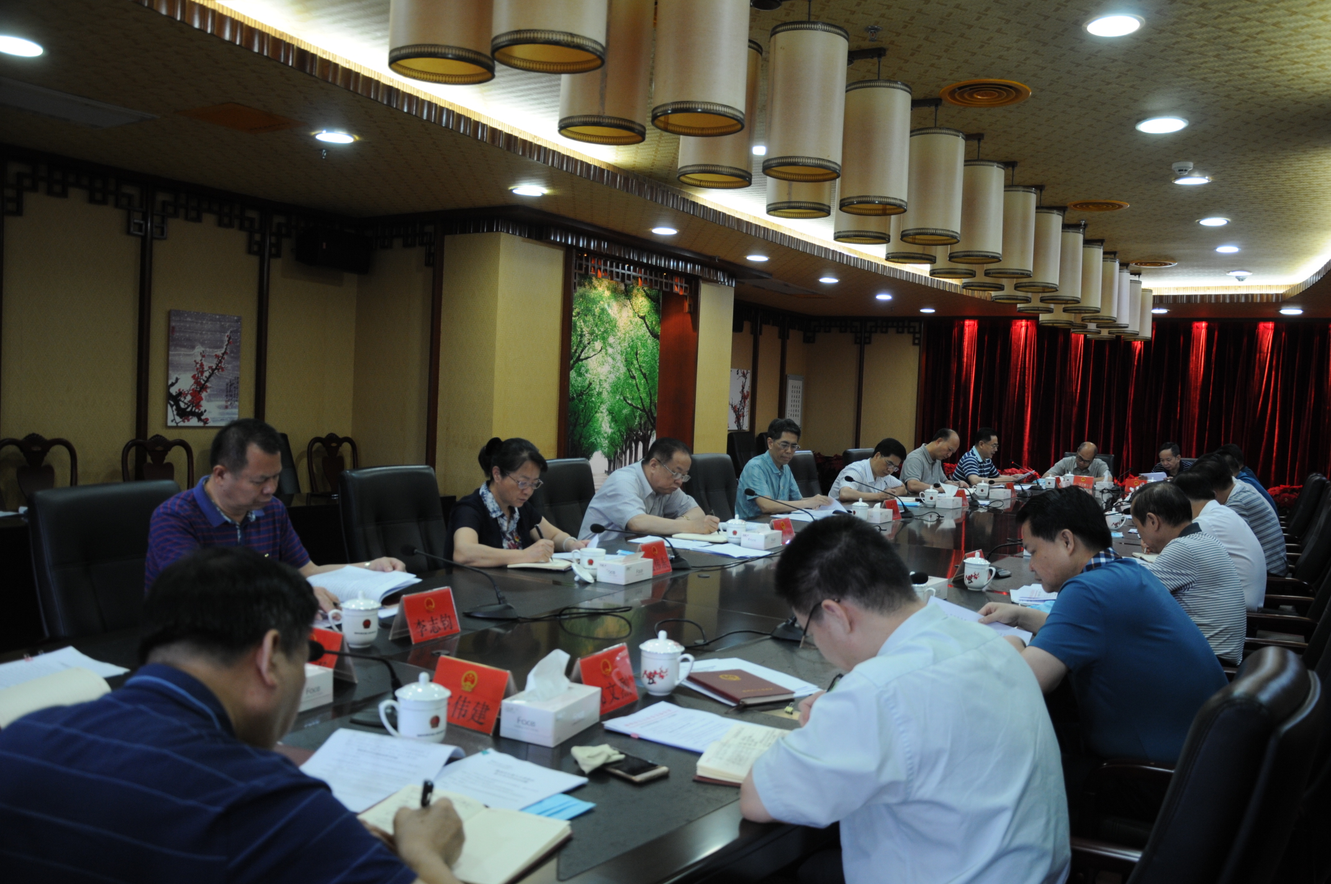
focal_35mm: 27
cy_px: 442
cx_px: 666
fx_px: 997
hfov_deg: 67.4
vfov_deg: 47.8
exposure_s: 1/30
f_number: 3.5
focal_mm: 18
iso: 400
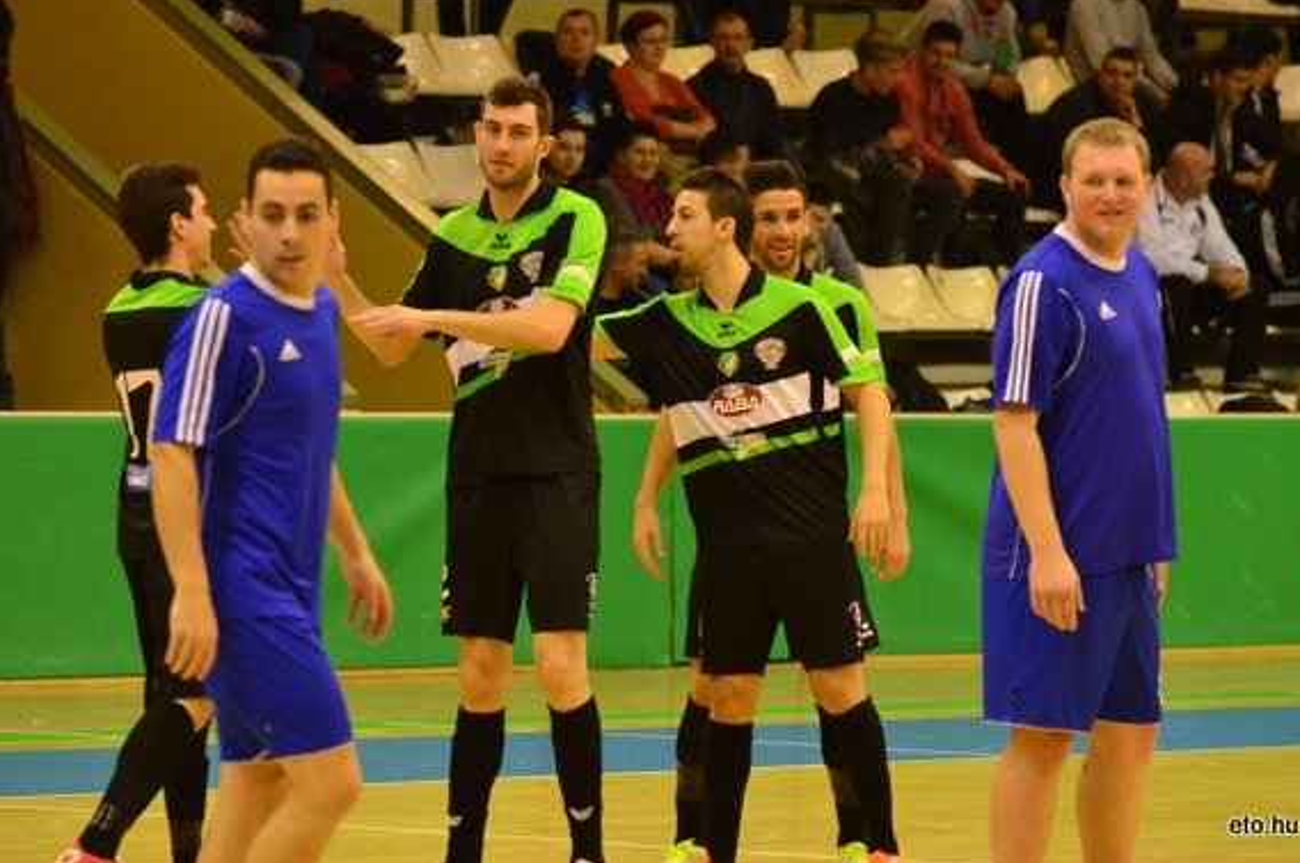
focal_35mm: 285
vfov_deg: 4.8
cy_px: 414
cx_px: 650
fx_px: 10277
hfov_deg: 7.2
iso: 4000
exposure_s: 1/400
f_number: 5
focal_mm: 180
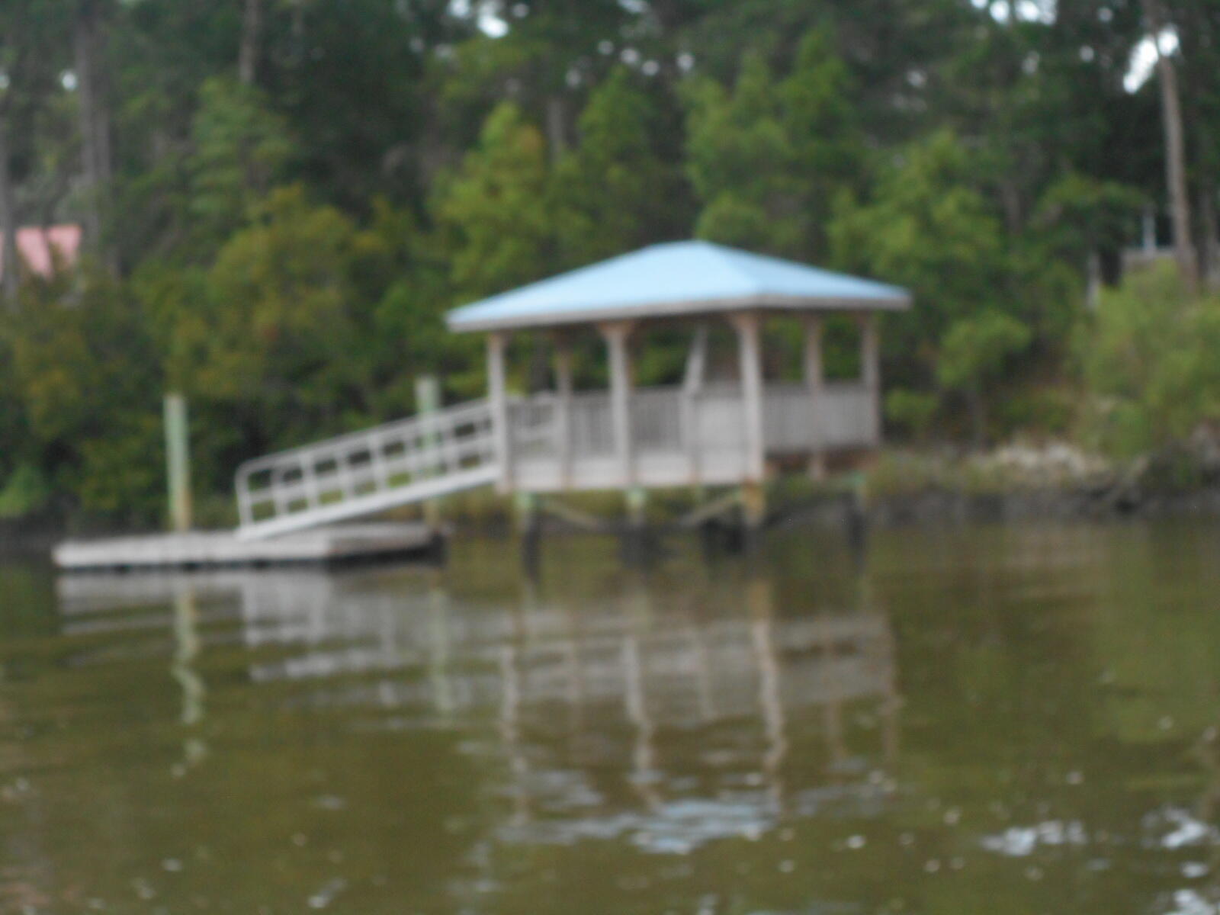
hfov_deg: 25.3
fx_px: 2714
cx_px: 610
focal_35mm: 77
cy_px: 458
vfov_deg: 19.1
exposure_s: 1/60
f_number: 5.5
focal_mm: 13.8
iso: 360
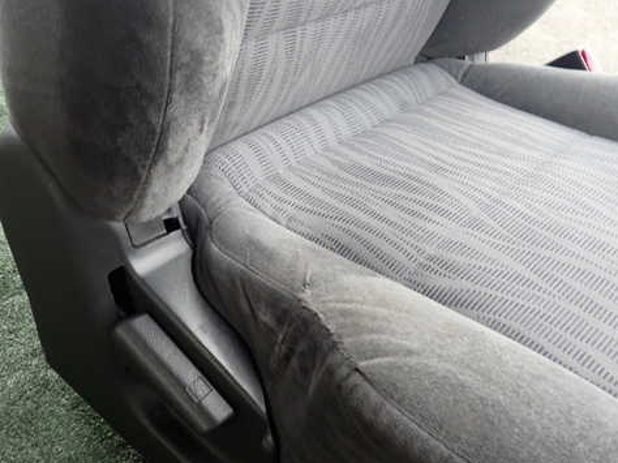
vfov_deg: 37.7
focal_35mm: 38
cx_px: 287
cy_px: 219
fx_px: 678
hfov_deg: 49.0
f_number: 2.3
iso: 200
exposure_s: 1/100
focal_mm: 5.4
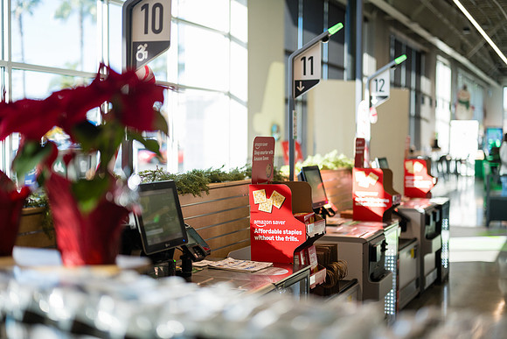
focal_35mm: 50
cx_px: 254
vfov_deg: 27.0
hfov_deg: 39.6
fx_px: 704
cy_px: 170
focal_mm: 50
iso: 400
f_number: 1.2
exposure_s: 1/2000
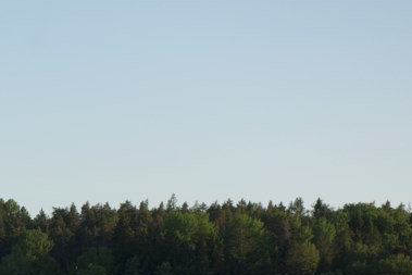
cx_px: -157
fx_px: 2244
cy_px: 439
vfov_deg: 6.9
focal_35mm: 196
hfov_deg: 10.2
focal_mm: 58
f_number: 4.5
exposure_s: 1/250
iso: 64
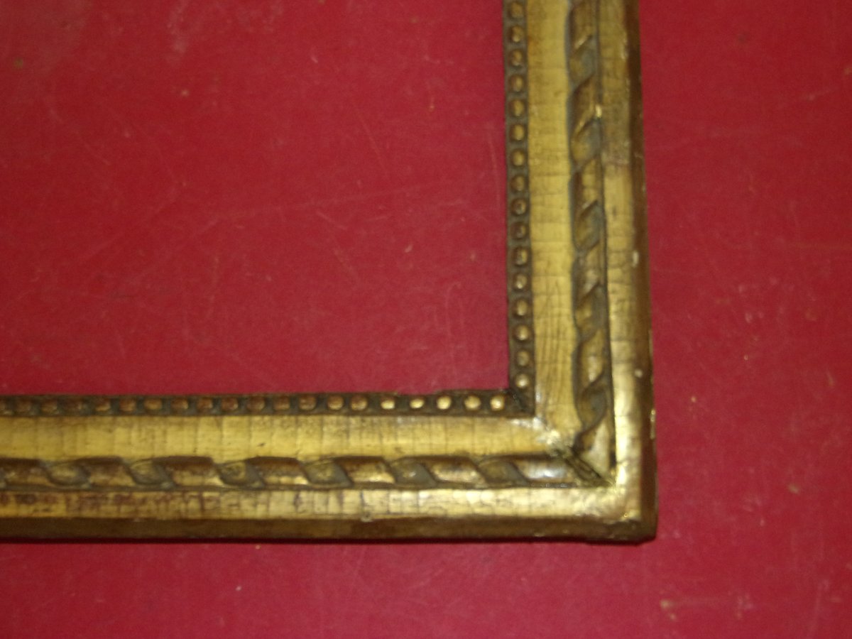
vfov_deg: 33.6
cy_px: 320
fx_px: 1058
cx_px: 426
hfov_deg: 43.9
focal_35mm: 43
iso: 200
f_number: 4.1
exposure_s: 1/34
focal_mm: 7.8
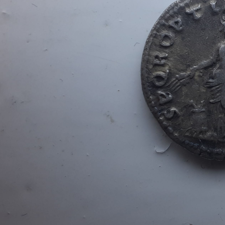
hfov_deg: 34.4
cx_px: 221
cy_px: 67
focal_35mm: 45
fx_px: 331
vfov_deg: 37.0
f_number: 2.4
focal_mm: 2.13
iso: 40
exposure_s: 1/50
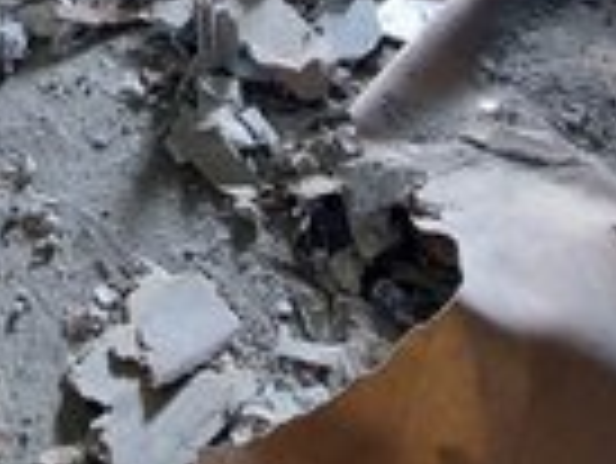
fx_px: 677
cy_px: -189
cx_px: 31
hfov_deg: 43.5
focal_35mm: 38
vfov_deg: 28.3
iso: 250
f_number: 2.2
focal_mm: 1.74
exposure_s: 1/33
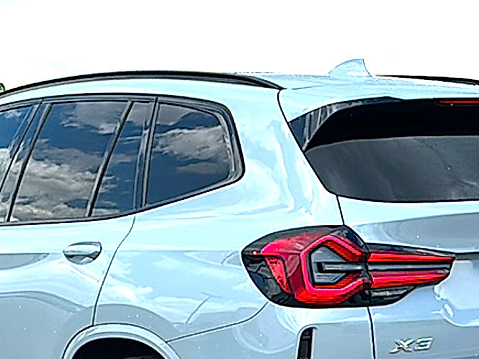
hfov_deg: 22.8
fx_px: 1190
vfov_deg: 17.0
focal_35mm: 86
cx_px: 226
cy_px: 310
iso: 80
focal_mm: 6.86
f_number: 1.78
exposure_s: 1/2985
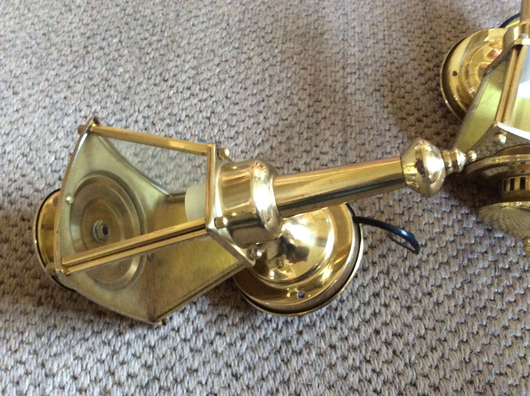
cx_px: 265
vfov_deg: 44.1
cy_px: 198
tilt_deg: -58.9
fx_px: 489
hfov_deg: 56.9
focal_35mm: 32
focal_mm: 3.3
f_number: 2.4
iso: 320
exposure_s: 1/20
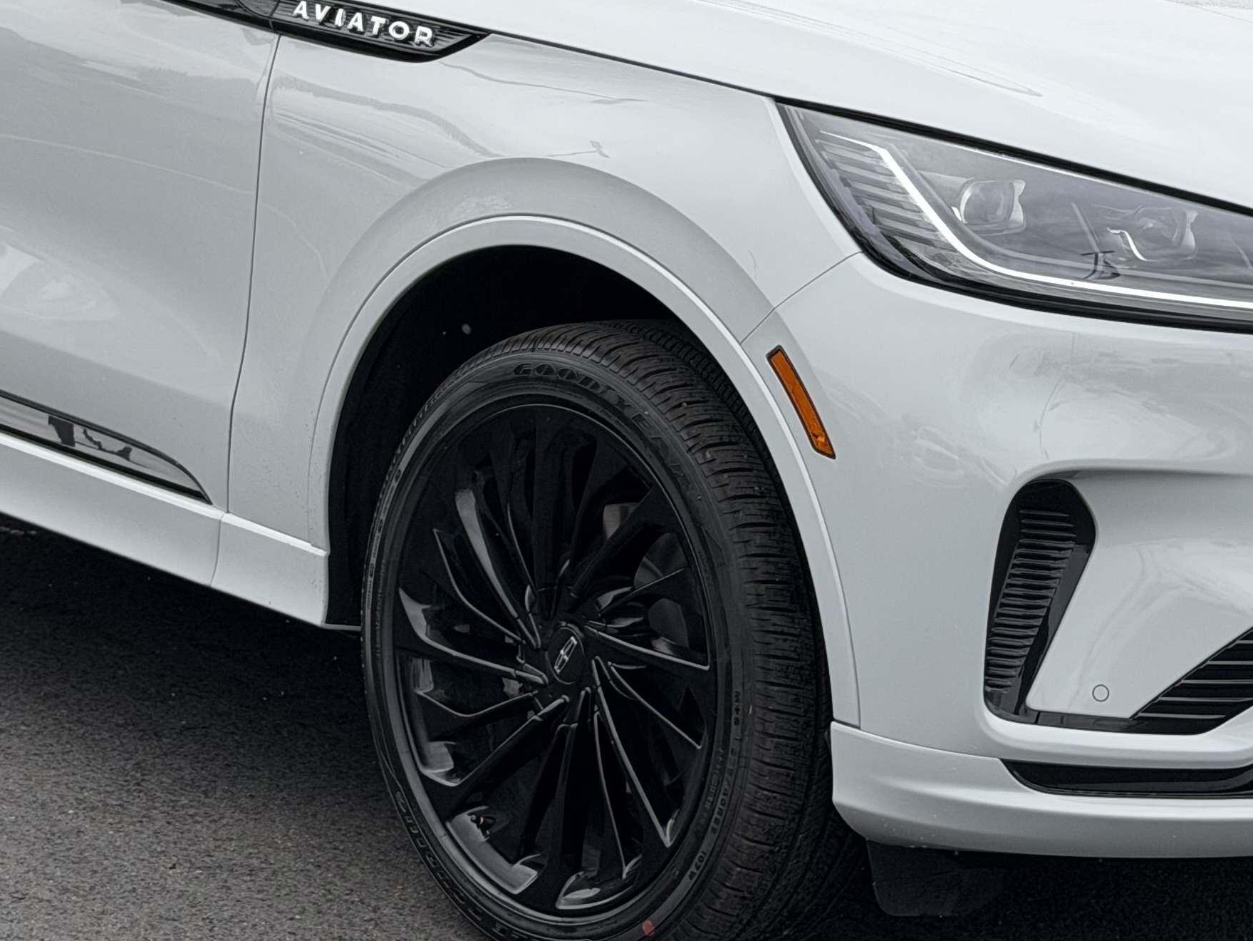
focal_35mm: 110
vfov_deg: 13.4
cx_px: 639
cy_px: 133
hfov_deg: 17.9
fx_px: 3982
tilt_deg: -5.6
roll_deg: -5.5
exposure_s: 1/1754
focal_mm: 6.76
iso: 64
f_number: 1.78
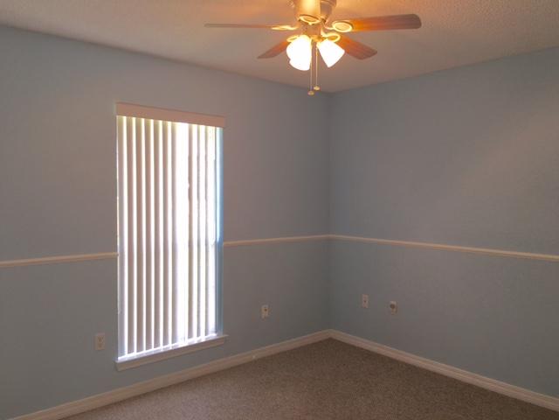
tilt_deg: -1.6
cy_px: 210
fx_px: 468
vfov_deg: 48.2
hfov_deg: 61.7
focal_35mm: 29
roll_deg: -0.5
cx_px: 280
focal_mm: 4.15
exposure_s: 1/46
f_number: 2.2
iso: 25
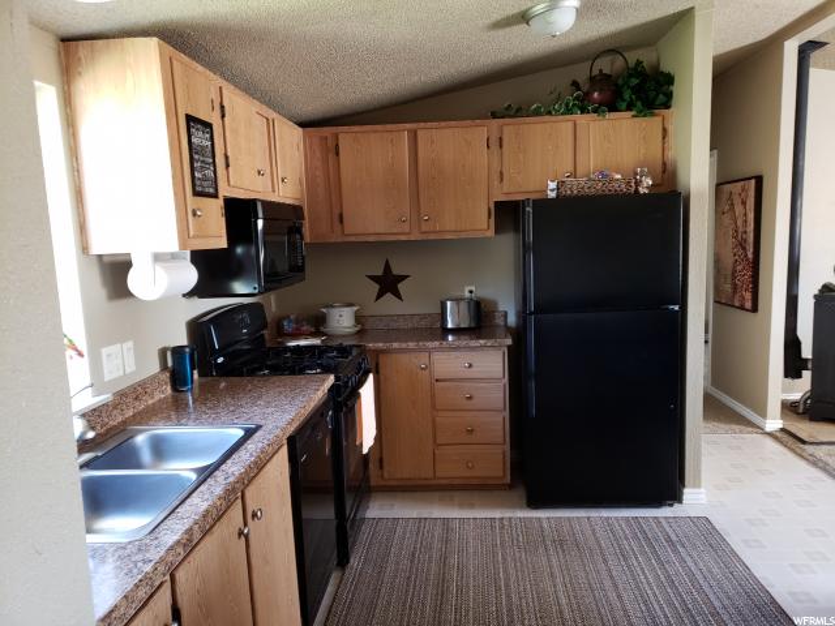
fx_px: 627
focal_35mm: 26
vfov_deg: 53.1
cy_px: 313
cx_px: 418
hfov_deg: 67.3
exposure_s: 1/30
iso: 250
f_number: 1.5
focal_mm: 4.3
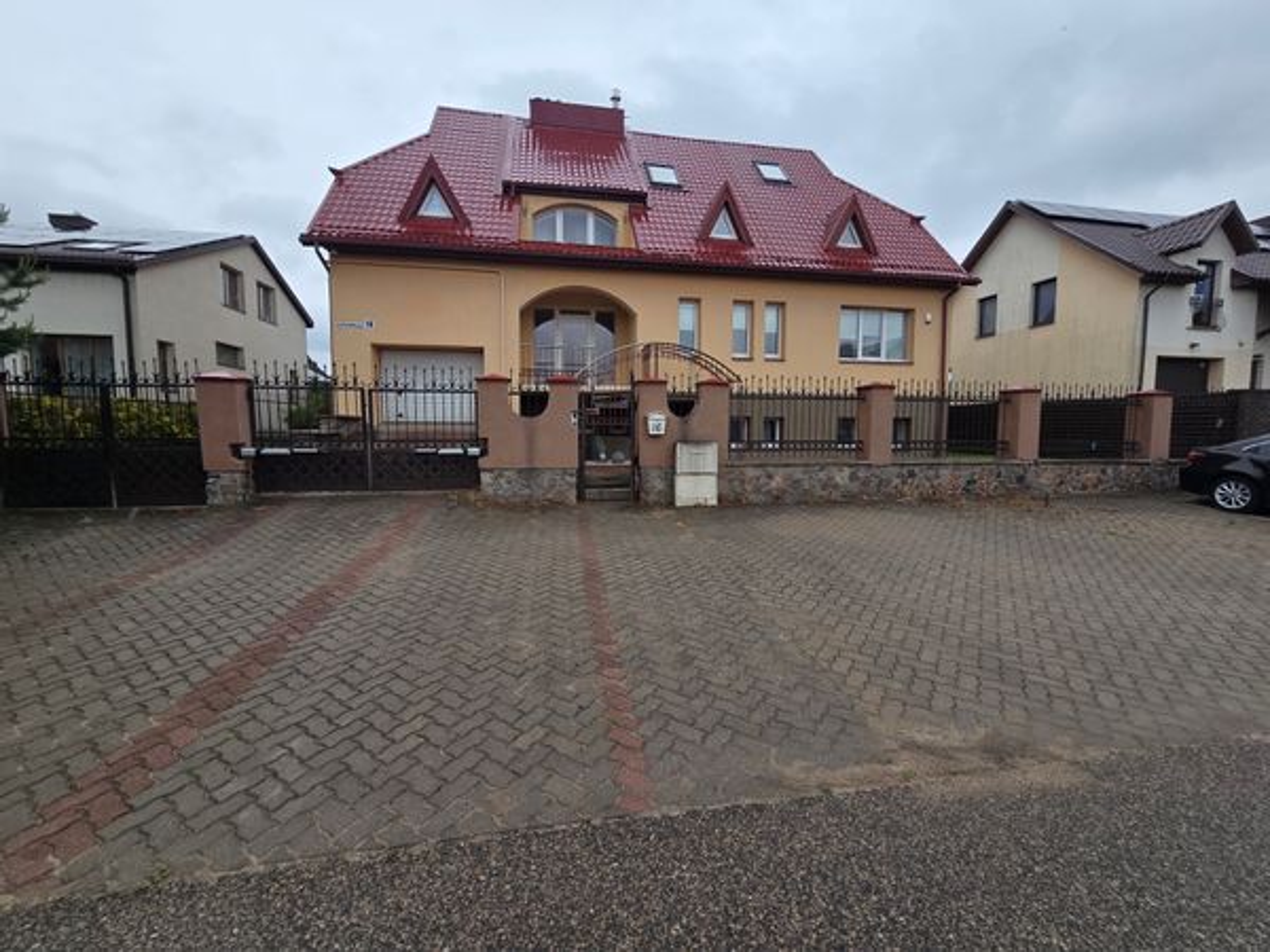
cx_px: 635
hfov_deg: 106.2
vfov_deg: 89.9
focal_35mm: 13
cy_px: 476
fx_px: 477
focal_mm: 2.2
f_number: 2.2
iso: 50
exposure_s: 1/1283
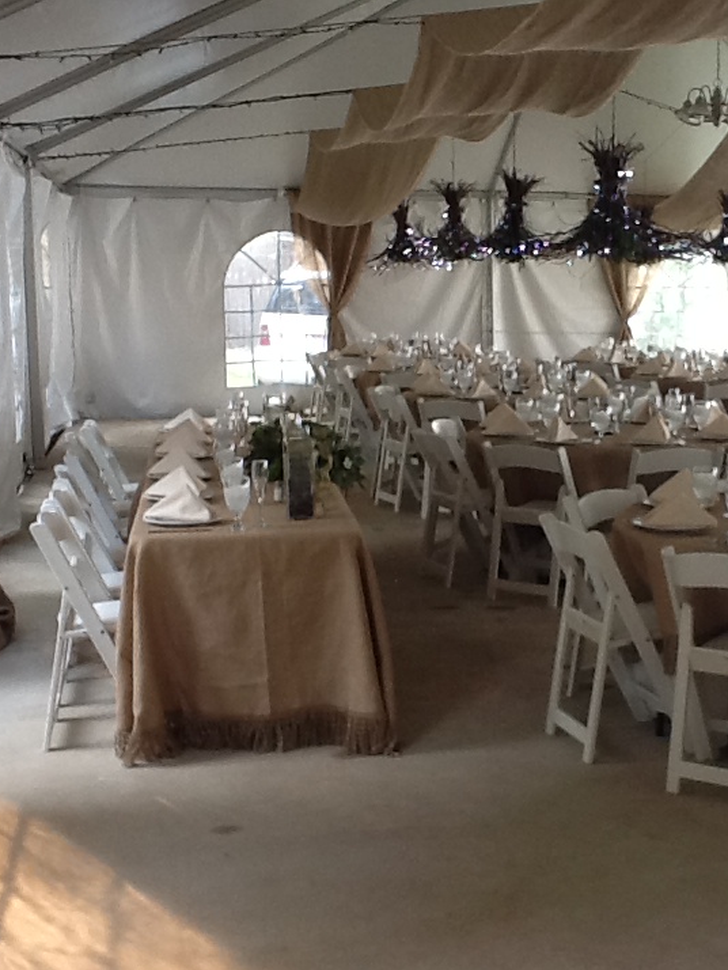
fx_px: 1205
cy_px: 486
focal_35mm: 43
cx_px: 566
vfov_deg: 43.8
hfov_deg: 32.8
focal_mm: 2.03
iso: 80
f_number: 2.4
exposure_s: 1/30
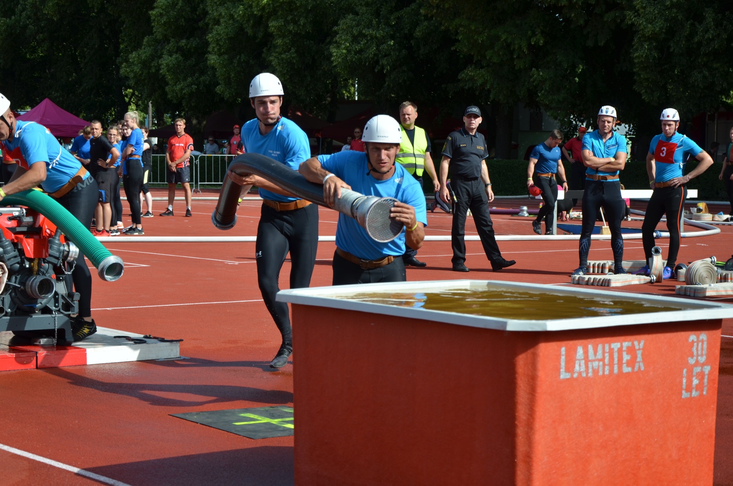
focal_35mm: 78
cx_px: 366
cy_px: 243
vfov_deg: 17.4
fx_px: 1585
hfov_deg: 26.0
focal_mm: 52
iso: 200
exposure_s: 1/800
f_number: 6.3
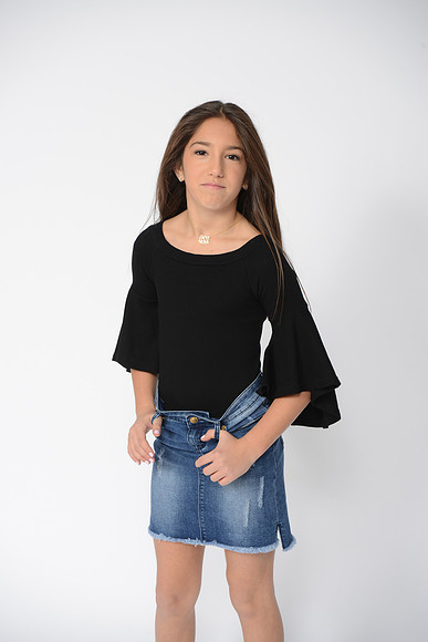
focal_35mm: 55
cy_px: 321
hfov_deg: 24.6
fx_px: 980
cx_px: 214
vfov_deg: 36.2
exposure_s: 1/160
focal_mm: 55
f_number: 8
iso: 125
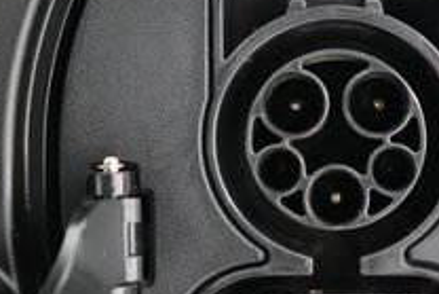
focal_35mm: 86
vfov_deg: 15.9
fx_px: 1049
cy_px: 148
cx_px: 340
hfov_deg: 23.3
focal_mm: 28
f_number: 2.8
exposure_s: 1/60
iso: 10000
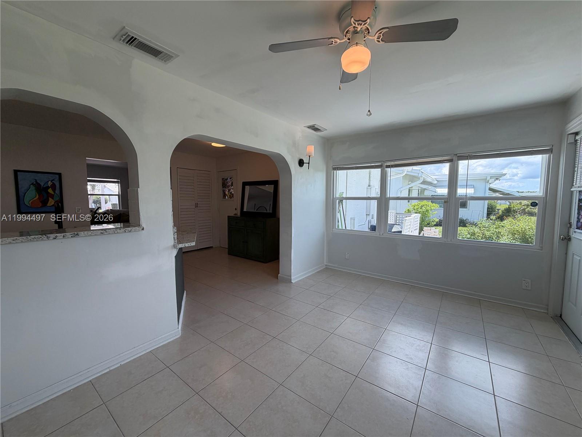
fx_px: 235
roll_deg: +0.1
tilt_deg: -3.6
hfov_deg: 102.1
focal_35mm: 14
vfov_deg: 85.7
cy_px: 218
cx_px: 291
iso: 40
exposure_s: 1/218
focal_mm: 2.22
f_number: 2.2
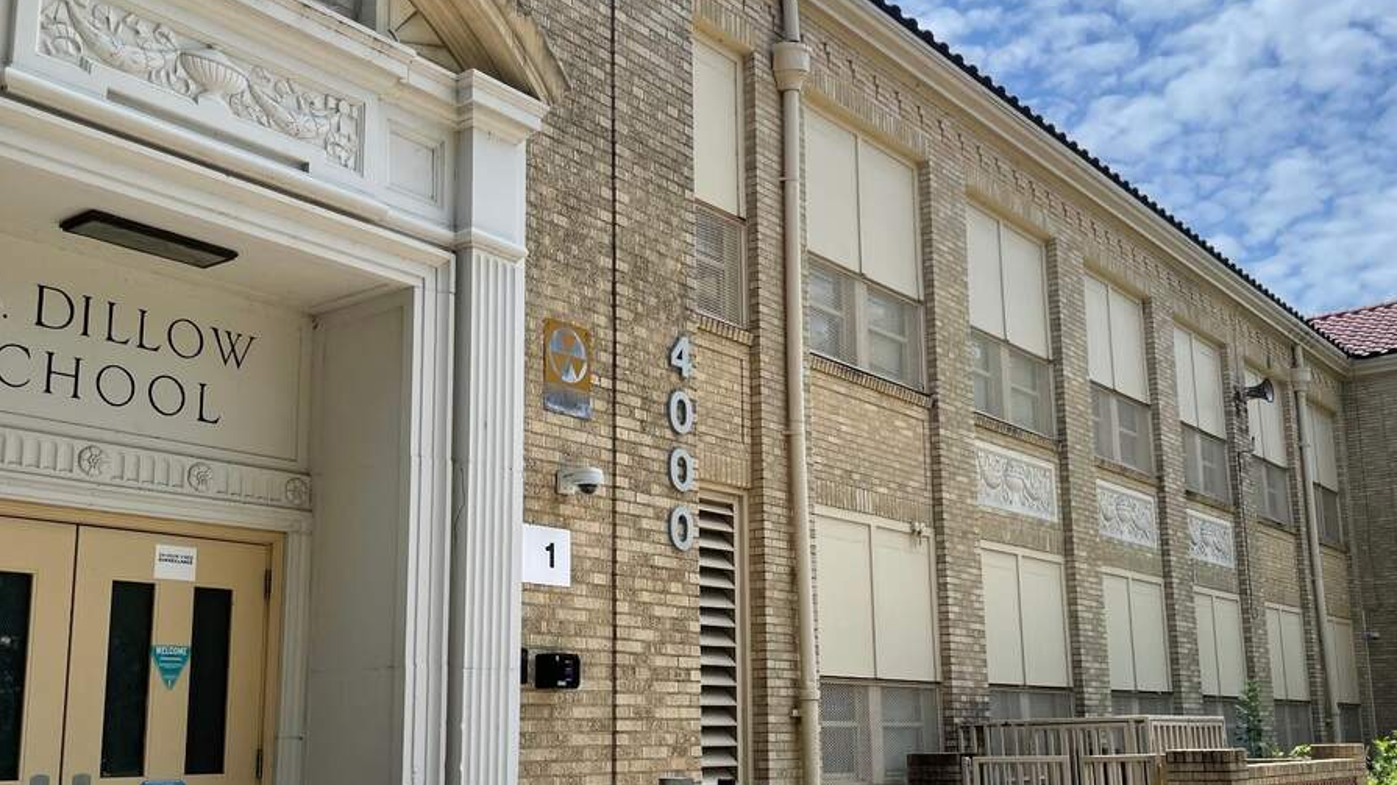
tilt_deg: +12.4
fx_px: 1407
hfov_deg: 52.8
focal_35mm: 38
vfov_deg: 31.1
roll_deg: +1.3
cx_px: 712
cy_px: 484
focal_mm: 4.2
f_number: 1.6
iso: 32
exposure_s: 1/2398
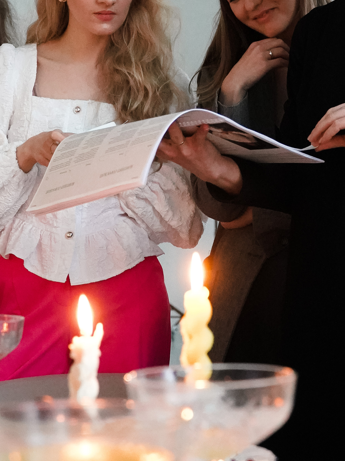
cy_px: 79
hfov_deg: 19.1
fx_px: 1023
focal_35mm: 77
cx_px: 183
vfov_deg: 24.8
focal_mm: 32
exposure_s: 1/160
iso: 10000
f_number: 4
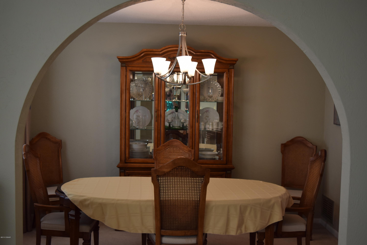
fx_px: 459
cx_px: 184
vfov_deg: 29.9
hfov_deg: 43.6
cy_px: 122
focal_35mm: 45
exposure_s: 1/80
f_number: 4.5
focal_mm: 30
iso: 400
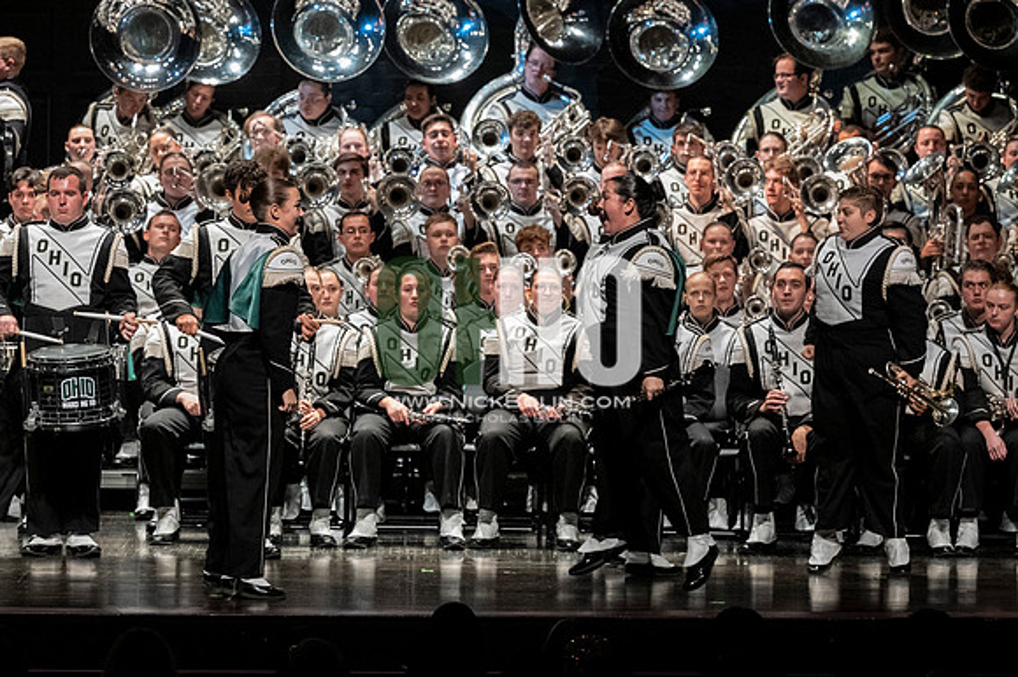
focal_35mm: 210
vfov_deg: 6.5
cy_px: 338
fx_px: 5935
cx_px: 509
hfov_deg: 9.8
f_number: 4
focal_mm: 140
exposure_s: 1/500
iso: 4000
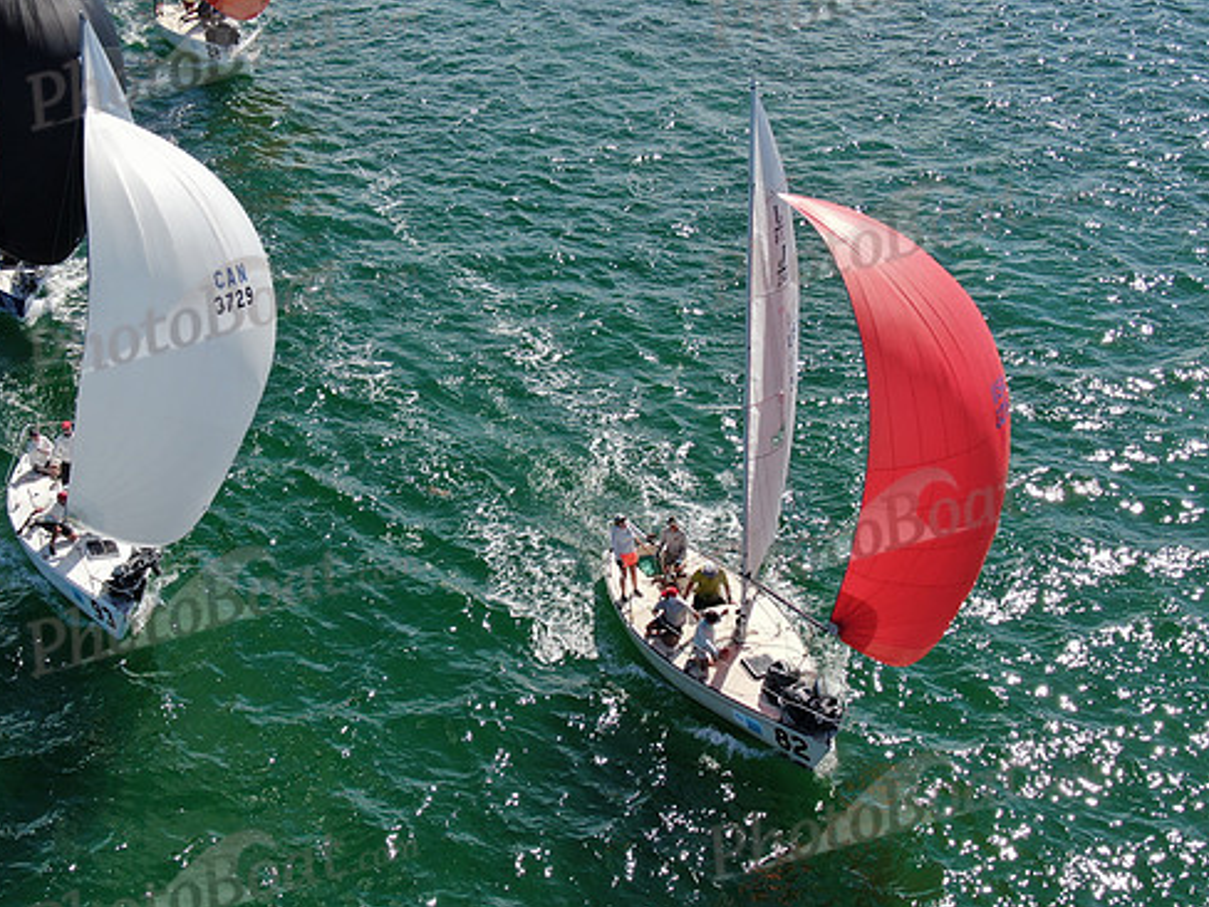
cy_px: 420
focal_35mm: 57
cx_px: 565
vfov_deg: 25.7
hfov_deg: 33.8
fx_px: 1991
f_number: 3.8
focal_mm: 8.6
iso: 100
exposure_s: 1/800
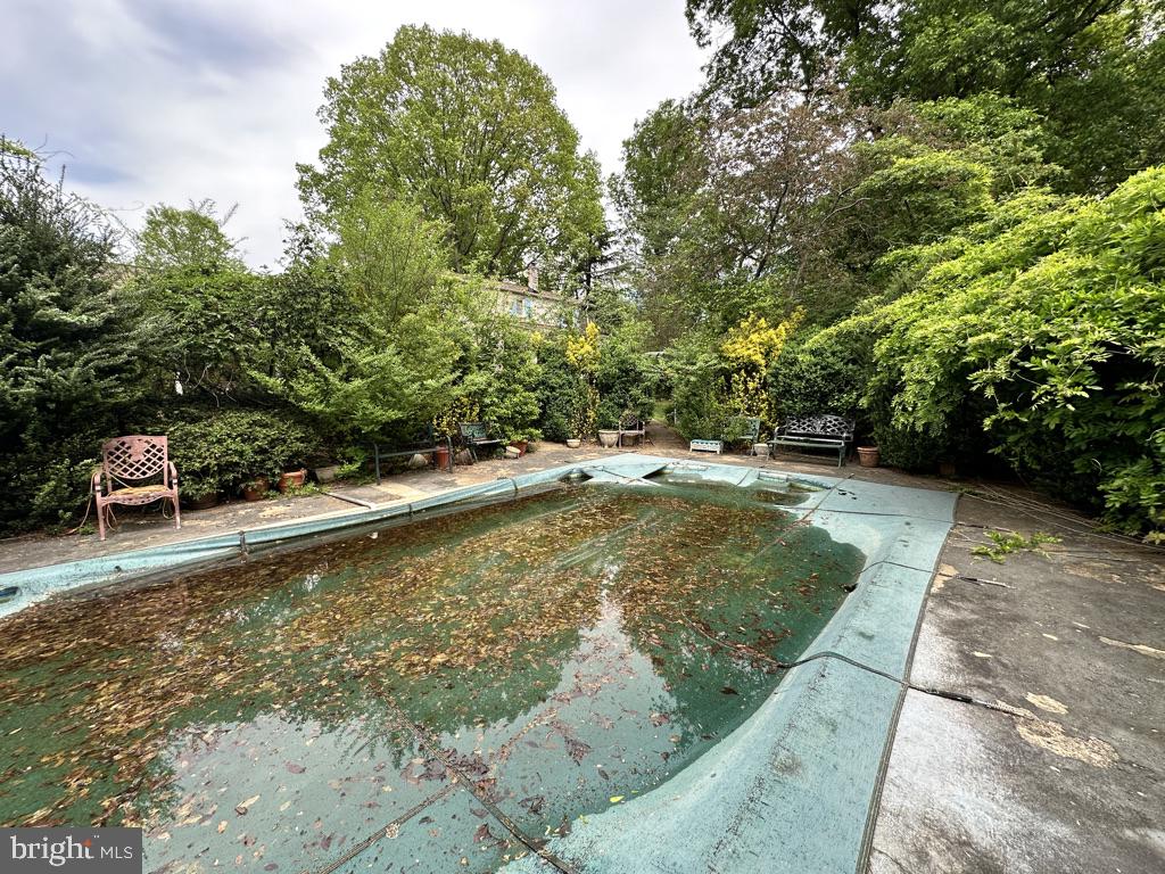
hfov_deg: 102.1
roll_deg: +0.0
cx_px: 582
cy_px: 437
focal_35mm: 14
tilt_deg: -5.9
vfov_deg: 85.7
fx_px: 471
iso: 40
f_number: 2.2
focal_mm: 2.22
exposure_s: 1/360
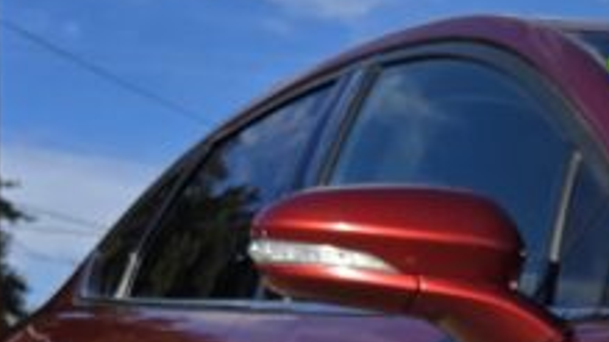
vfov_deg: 9.9
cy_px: 587
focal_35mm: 117
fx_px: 1889
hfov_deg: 14.6
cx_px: 1274
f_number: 1.7
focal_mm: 6.3
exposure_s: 1/1163
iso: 12
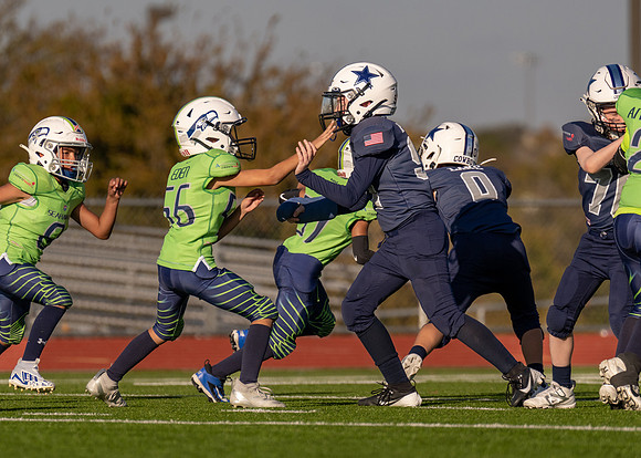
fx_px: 9339
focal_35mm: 513
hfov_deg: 3.9
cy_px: 282
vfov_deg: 2.8
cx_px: 330
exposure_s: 1/3200
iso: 160
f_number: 4
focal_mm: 280
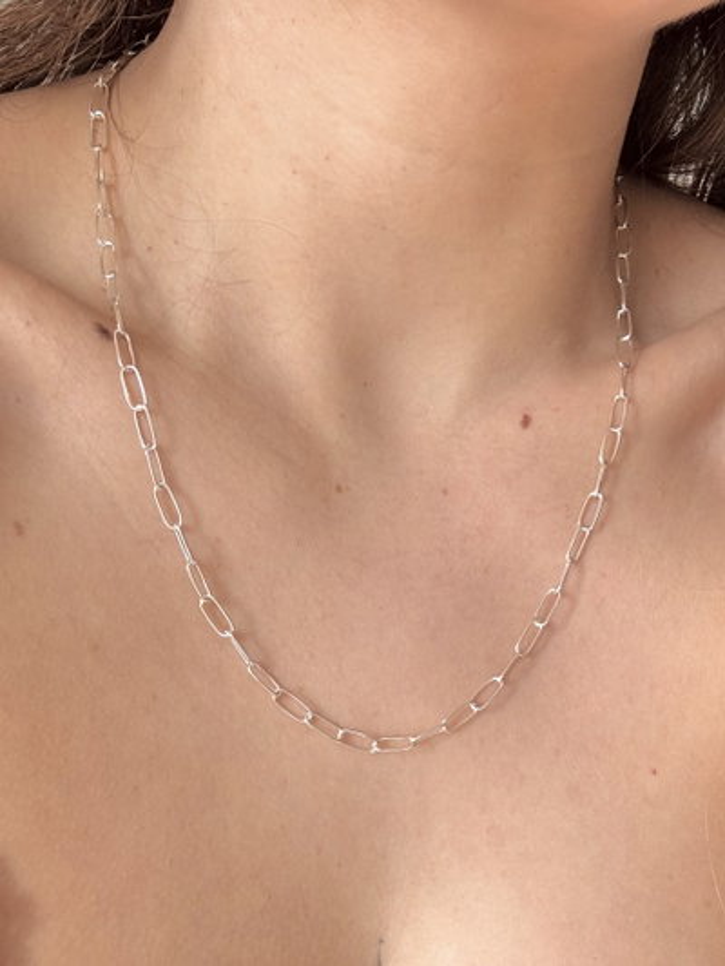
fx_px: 837
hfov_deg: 46.8
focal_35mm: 30
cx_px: 362
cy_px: 483
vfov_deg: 60.0
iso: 50
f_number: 1.9
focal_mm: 2.69
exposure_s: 1/122
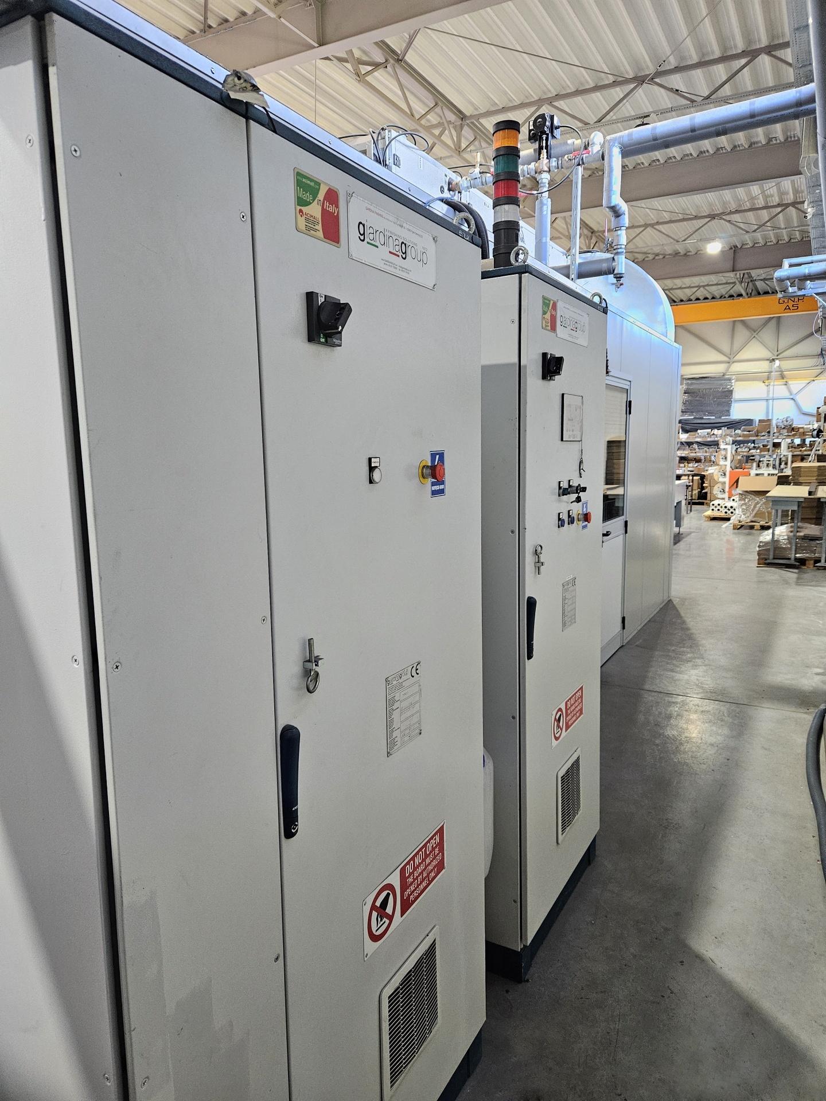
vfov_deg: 73.9
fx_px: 732
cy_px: 550
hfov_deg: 58.9
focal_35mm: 23
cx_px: 413
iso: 500
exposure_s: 1/100
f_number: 1.8
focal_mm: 5.4
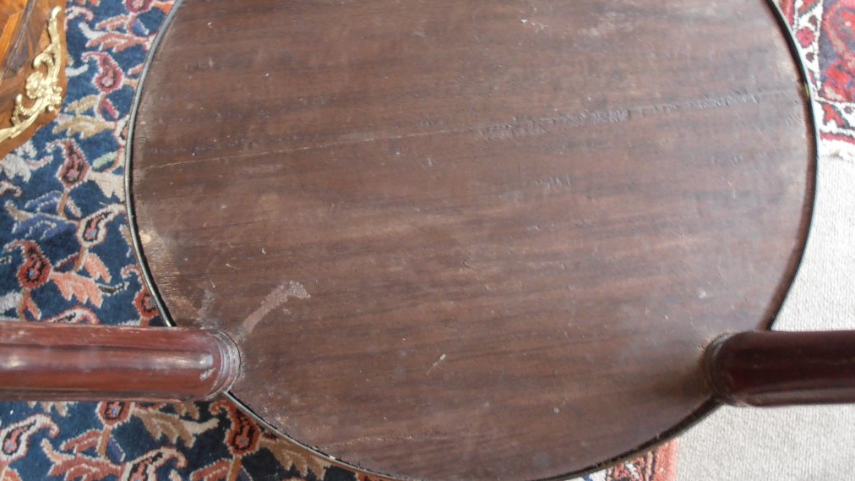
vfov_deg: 37.0
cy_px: 133
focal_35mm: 31
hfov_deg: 62.6
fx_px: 703
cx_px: 434
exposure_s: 1/5
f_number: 3
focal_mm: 4.2
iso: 125
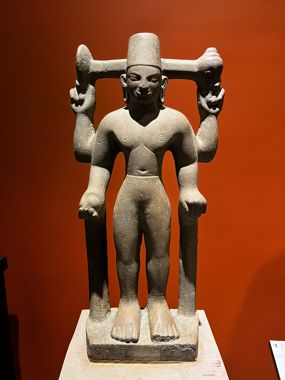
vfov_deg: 67.3
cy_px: 190
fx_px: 285
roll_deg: +0.4
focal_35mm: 26
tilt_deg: -9.8
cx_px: 142
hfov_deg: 53.1
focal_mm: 5.7
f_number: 1.5
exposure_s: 1/33
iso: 400
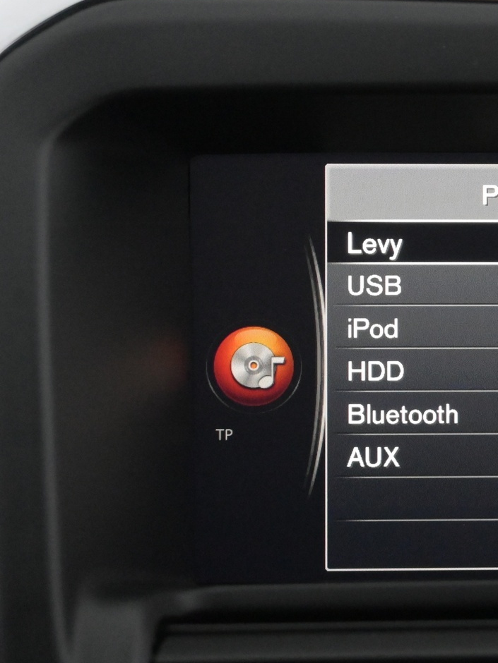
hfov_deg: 13.0
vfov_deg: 17.6
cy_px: 350
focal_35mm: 112
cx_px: 550
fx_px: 2145
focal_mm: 45
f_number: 6
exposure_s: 1/80
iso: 5000
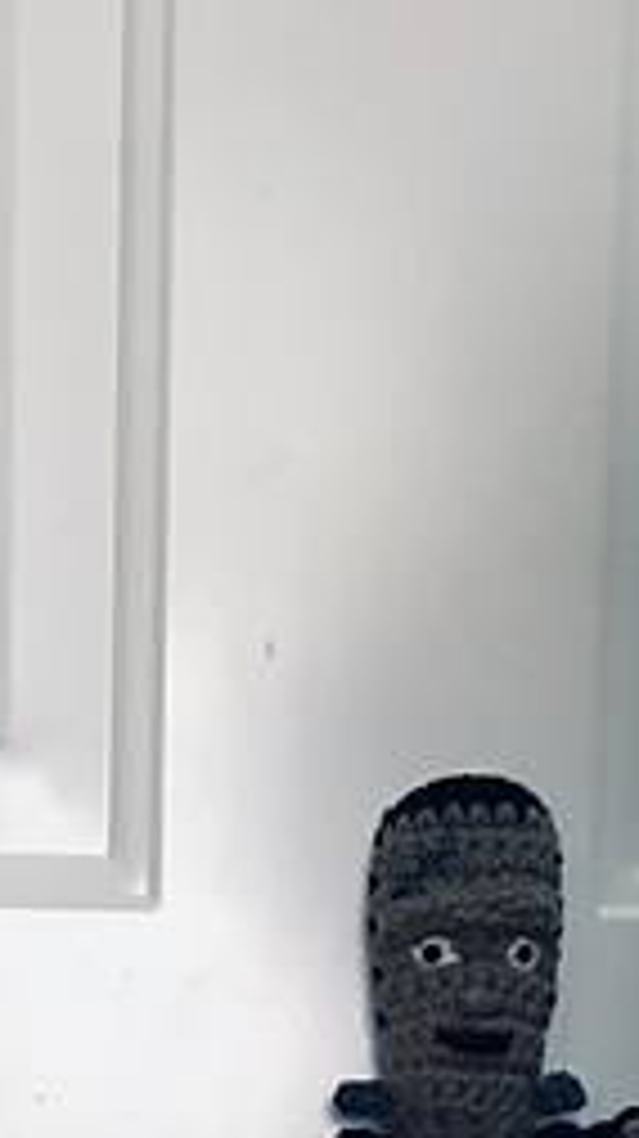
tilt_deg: -5.9
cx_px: 176
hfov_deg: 15.0
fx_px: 2414
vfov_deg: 23.7
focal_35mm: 80
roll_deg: -0.9
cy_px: 1435
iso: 125
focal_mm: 4.15
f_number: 2.2
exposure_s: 1/30
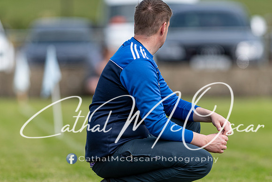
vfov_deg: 2.9
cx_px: 136
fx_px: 3638
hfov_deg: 4.3
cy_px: 91
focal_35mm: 481
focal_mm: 300
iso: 110
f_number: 2.8
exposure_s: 1/1600
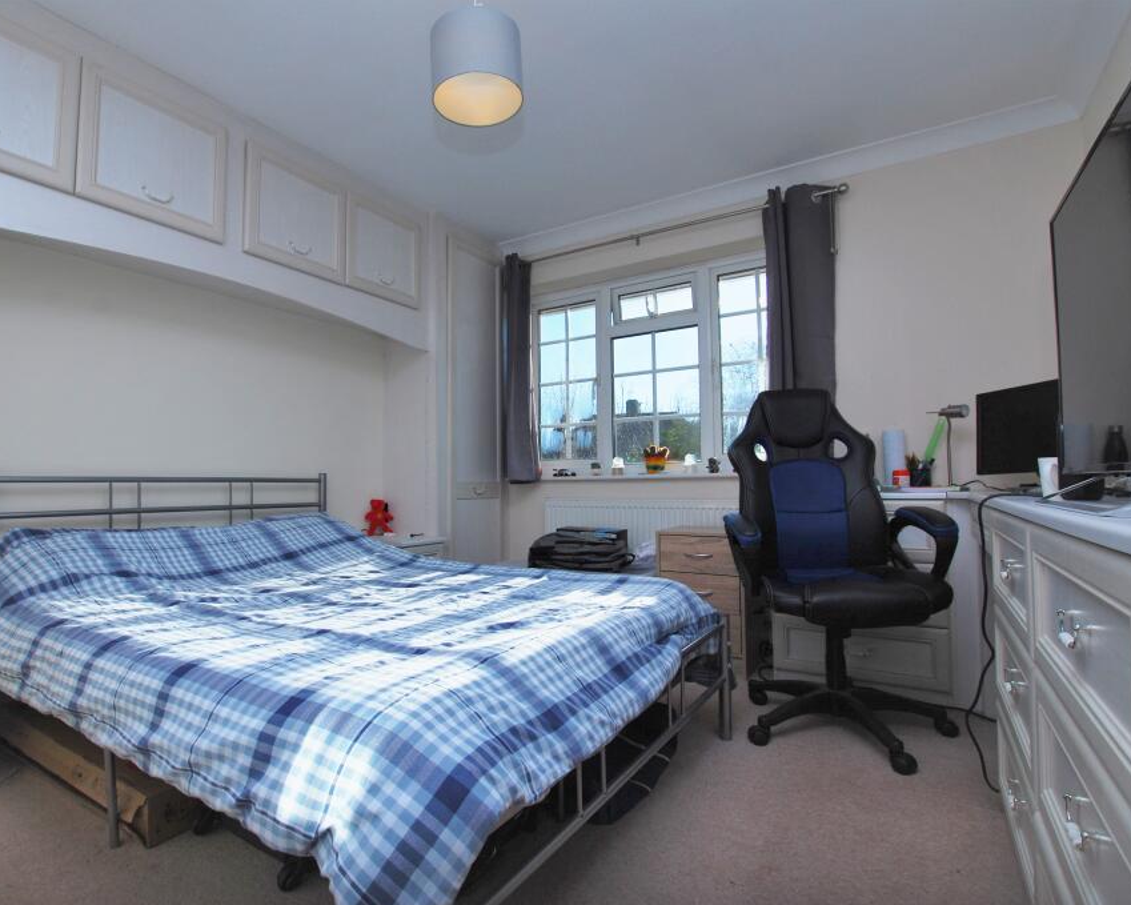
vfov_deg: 77.0
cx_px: 521
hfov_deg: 89.5
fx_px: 569
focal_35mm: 17
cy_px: 455
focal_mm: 10
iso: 100
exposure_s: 1/250
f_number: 8
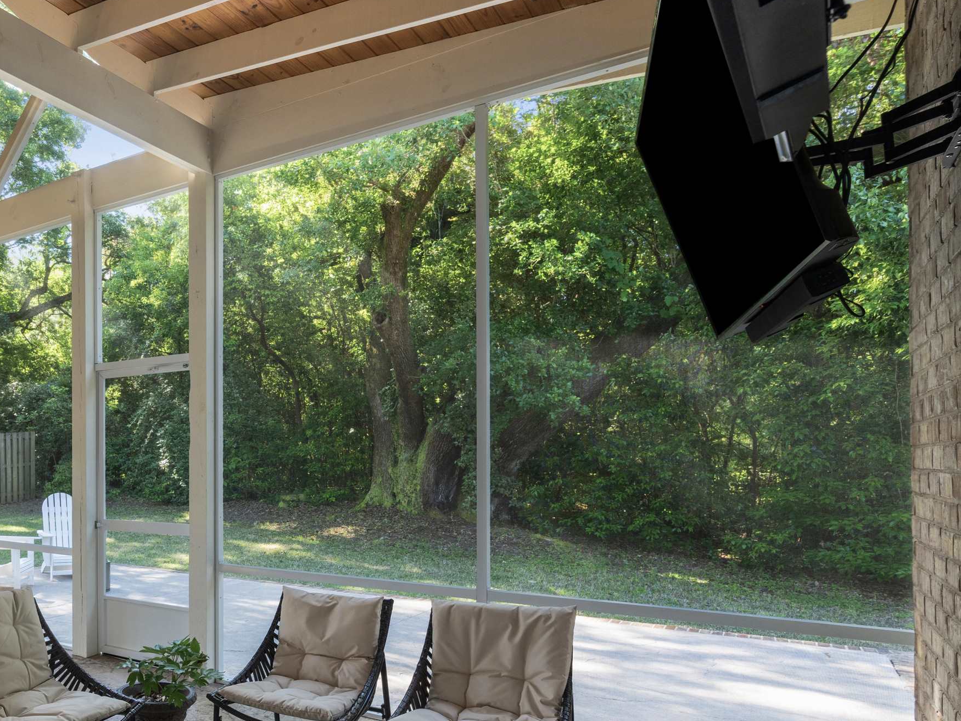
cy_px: 459
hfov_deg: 59.0
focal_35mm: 27
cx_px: 162
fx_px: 750
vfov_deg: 50.7
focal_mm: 16
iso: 400
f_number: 8
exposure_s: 1/4
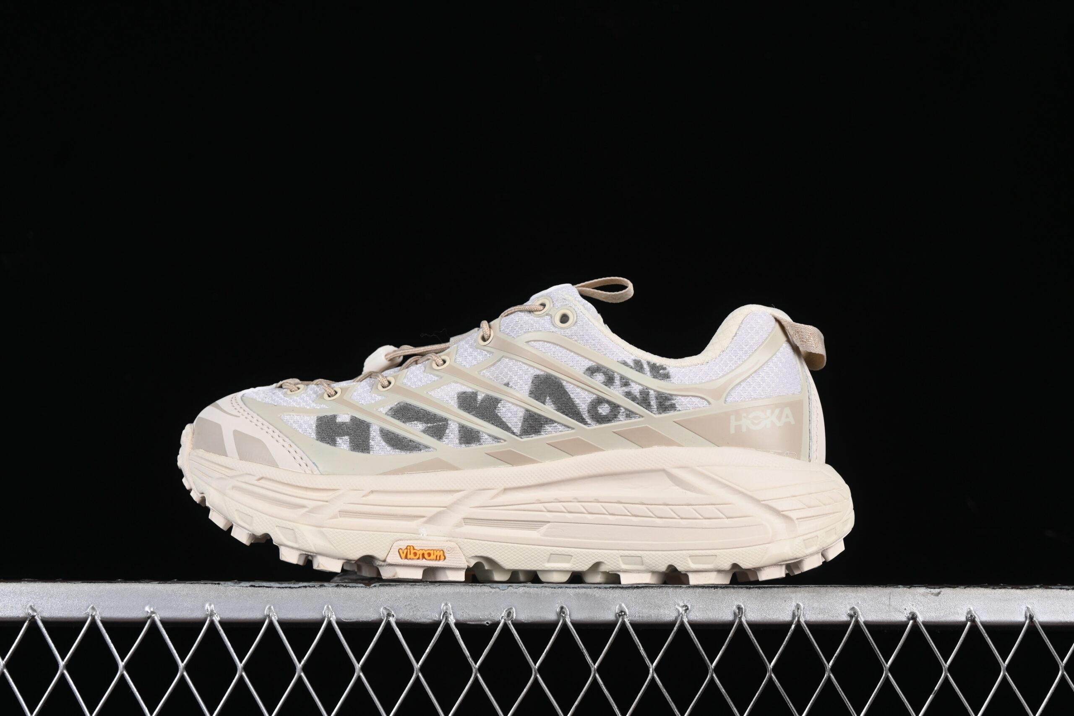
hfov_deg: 27.0
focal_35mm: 75
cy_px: 358
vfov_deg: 18.2
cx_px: 537
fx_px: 2237
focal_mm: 50
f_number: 8
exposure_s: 1/80
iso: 160
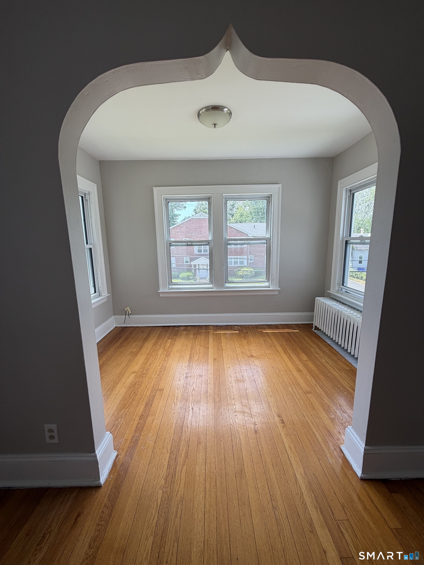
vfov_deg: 102.1
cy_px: 282
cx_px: 212
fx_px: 229
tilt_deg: -9.3
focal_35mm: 14
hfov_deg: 85.7
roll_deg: +1.5
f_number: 2.2
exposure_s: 1/139
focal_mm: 2.22
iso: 40
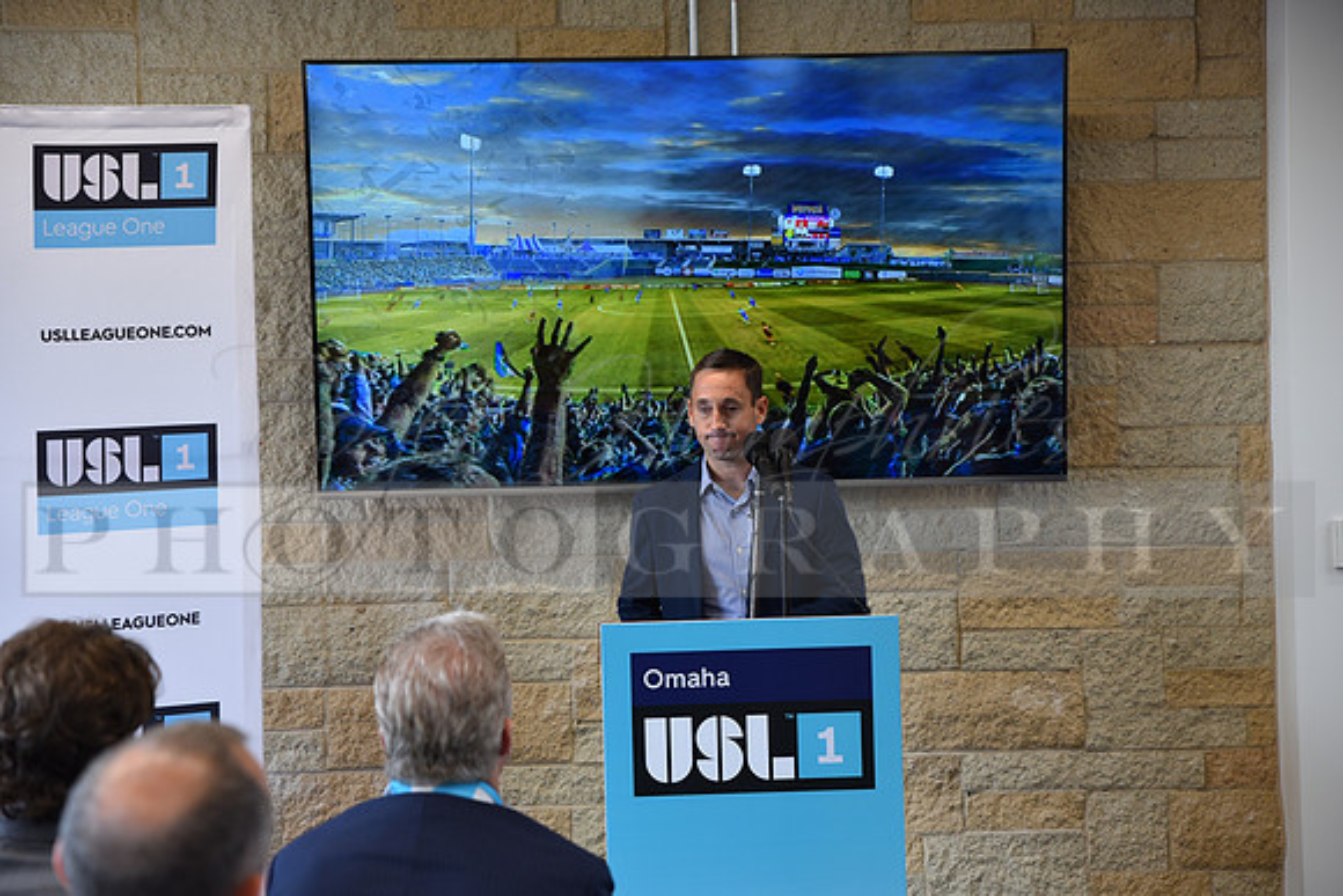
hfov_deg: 29.6
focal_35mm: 68
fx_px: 2537
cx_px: 672
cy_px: 448
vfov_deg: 20.0
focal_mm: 68
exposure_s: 1/60
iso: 400
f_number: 3.2
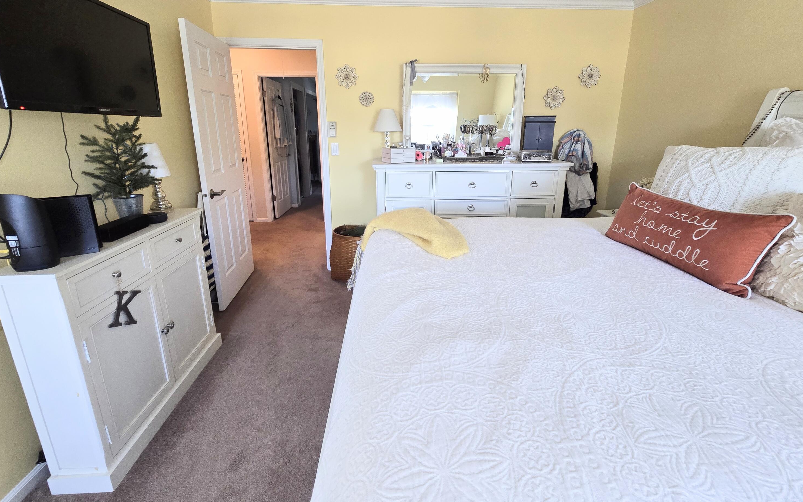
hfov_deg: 105.3
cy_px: 210
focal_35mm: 14
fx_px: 306
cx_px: 401
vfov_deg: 78.1
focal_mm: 2.2
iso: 250
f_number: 2.2
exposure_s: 1/60
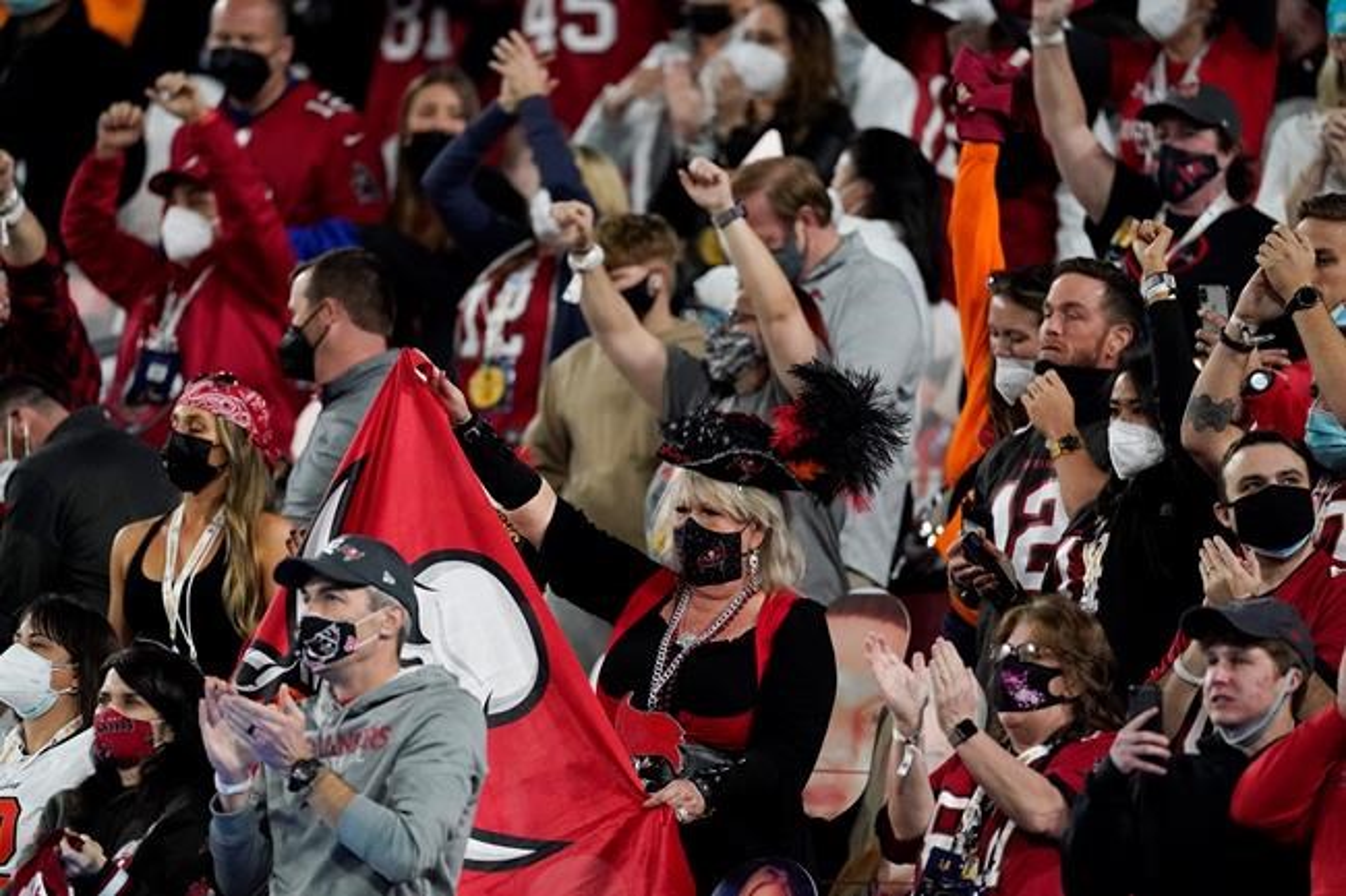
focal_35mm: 600
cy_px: 448
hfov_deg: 3.4
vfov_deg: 2.3
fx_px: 22426
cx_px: 673
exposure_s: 1/2500
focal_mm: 600
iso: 6400
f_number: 4
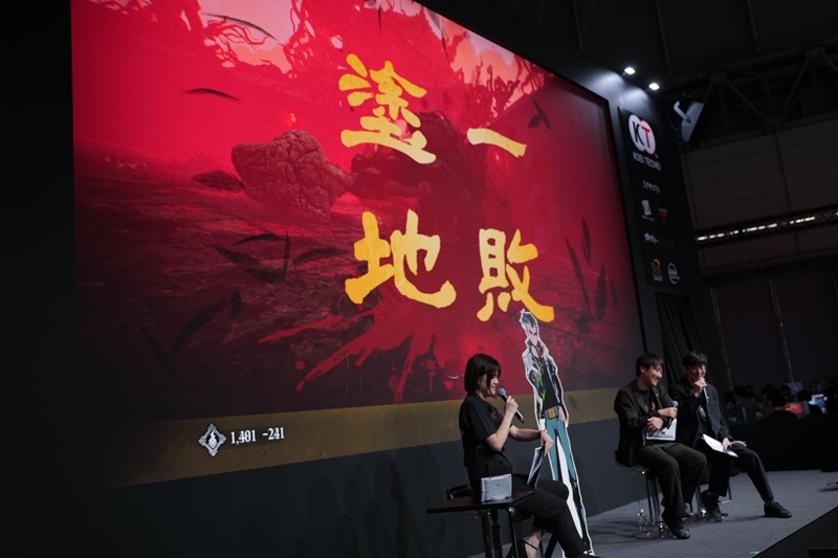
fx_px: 745
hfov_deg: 58.7
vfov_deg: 41.1
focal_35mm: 32
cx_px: 419
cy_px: 279
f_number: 2.8
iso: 100
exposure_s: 1/40
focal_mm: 32
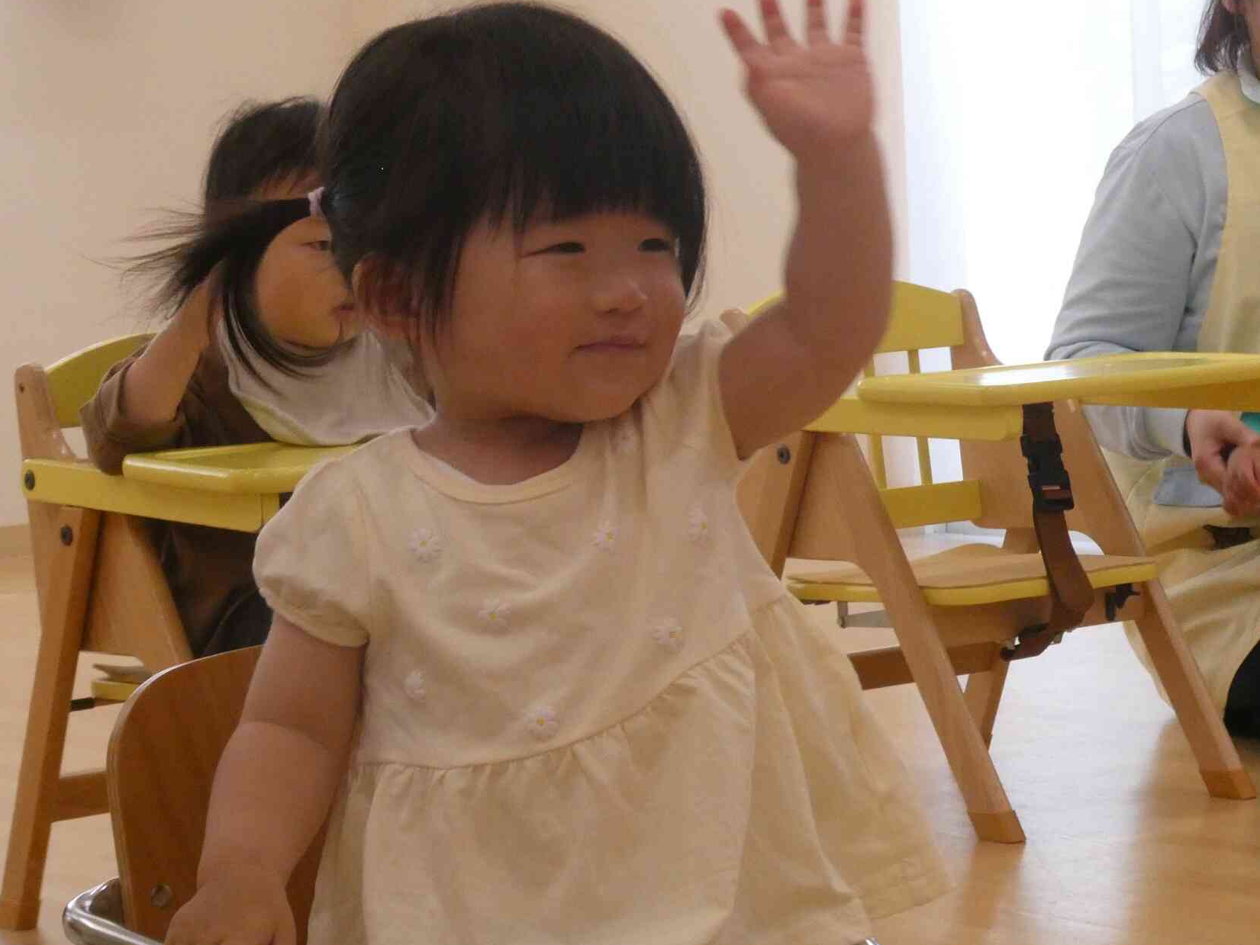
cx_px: 578
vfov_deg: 13.6
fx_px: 3968
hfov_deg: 18.0
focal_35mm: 109
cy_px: 454
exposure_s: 1/125
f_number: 4.9
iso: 640
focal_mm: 16.1
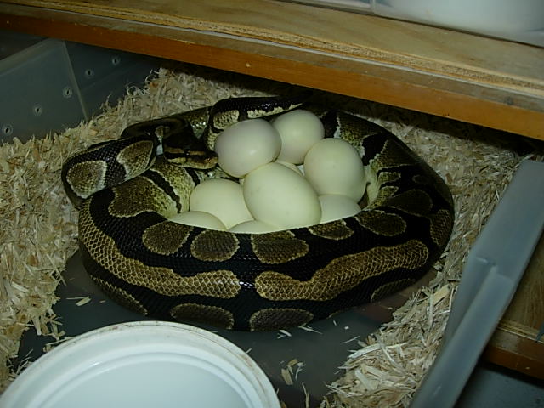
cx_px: 272
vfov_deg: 37.7
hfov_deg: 49.0
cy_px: 204
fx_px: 597
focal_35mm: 38
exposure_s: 1/64
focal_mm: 7.8
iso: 79
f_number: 2.8
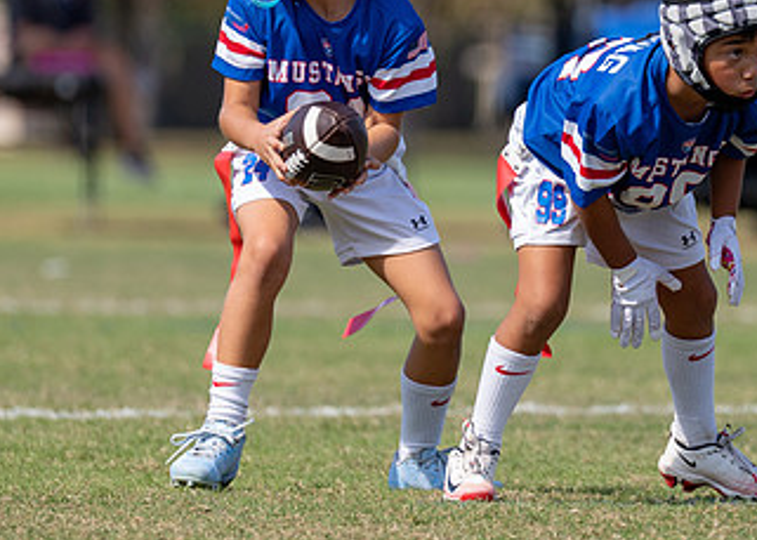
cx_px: 604
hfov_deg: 3.1
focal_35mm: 647
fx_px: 13904
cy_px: 139
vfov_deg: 2.2
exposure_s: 1/1000
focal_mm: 200
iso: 100
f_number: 2.8
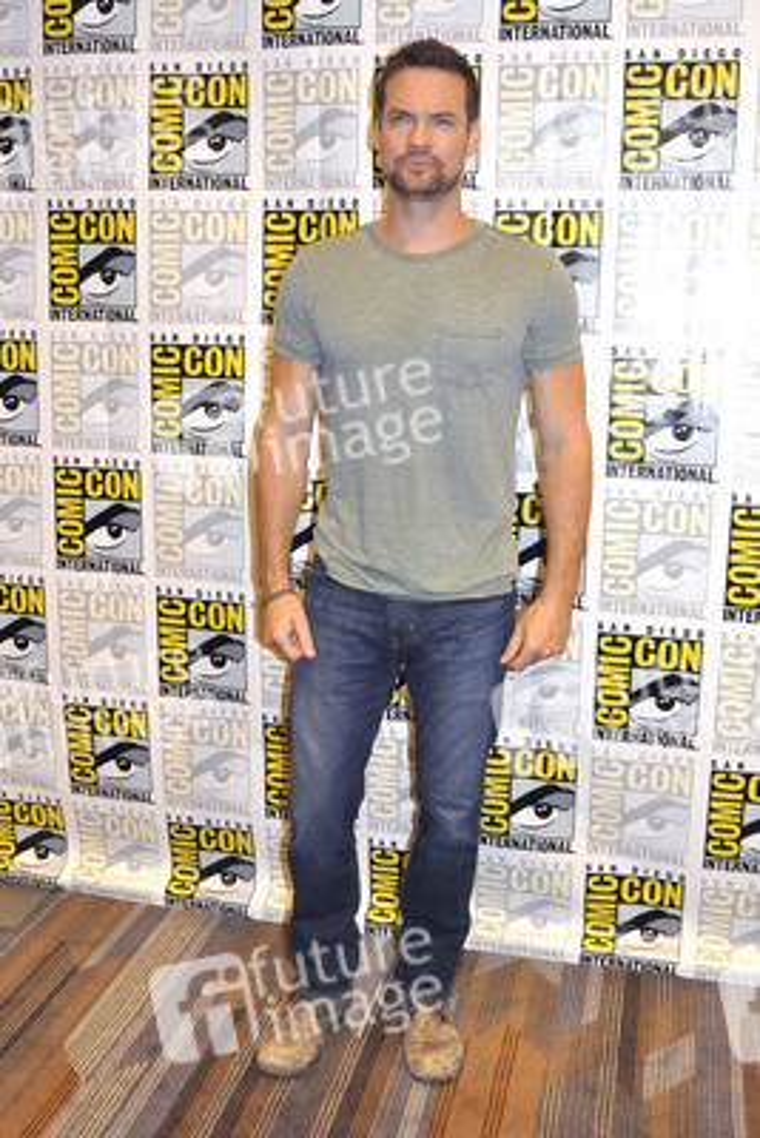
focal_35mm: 36
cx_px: 380
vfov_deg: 53.1
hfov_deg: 36.9
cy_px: 569
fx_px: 1139
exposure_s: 1/60
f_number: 4.5
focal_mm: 24
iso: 1000
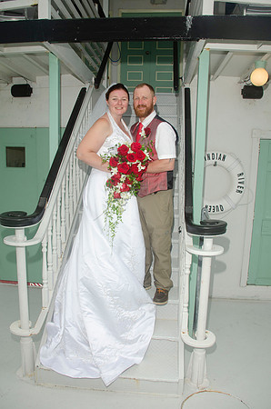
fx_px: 306
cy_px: 204
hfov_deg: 47.7
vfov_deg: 67.5
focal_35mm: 27
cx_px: 136
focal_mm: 18
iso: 100
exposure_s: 1/250
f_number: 6.3
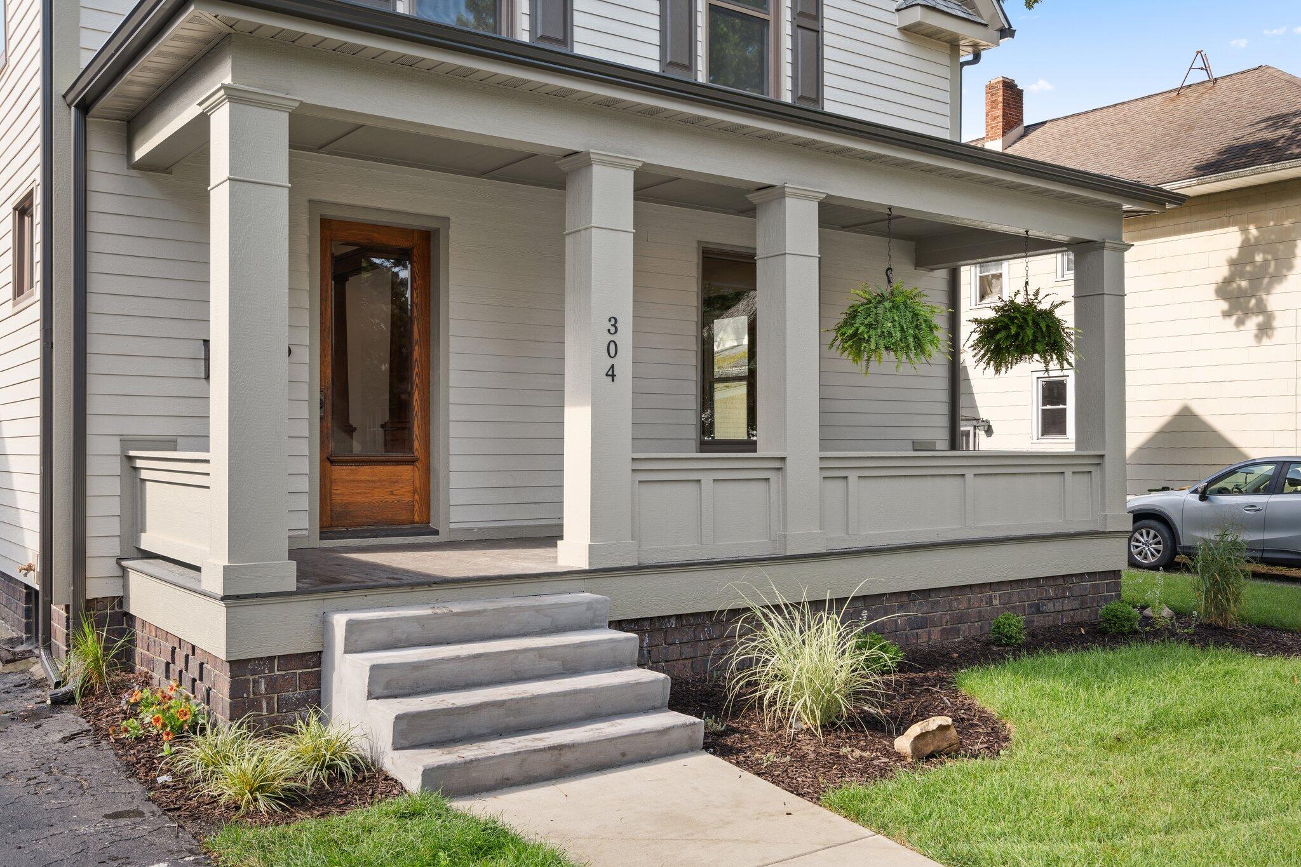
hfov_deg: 58.7
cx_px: 650
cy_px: 434
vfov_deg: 41.1
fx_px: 1156
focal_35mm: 32
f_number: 8
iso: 400
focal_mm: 32
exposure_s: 1/40
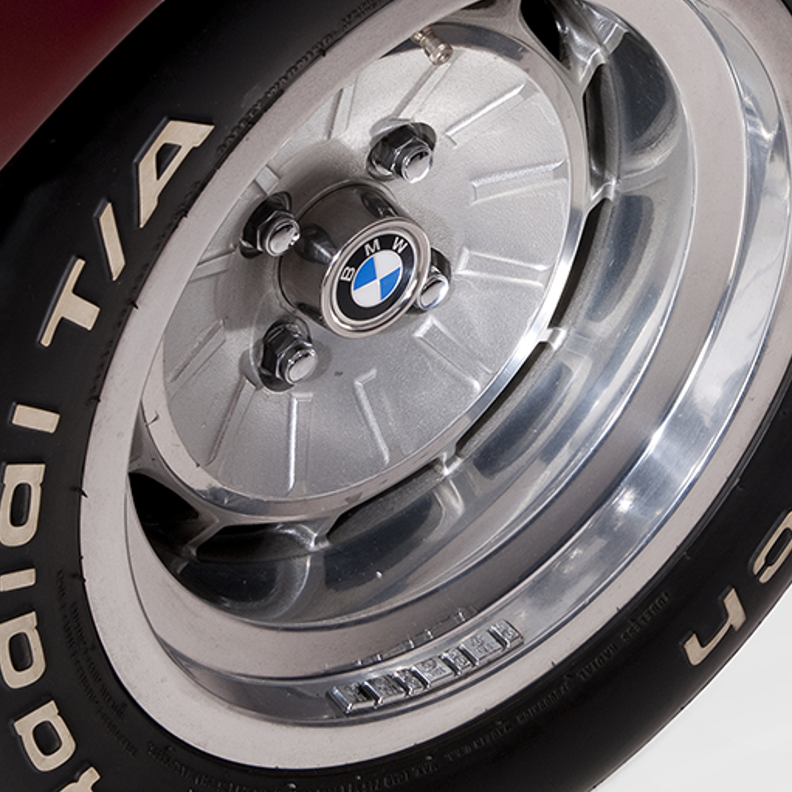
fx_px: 3469
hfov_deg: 13.0
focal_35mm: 134
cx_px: 597
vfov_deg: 12.9
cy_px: 116
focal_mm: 42
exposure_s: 1/125
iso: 100
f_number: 14
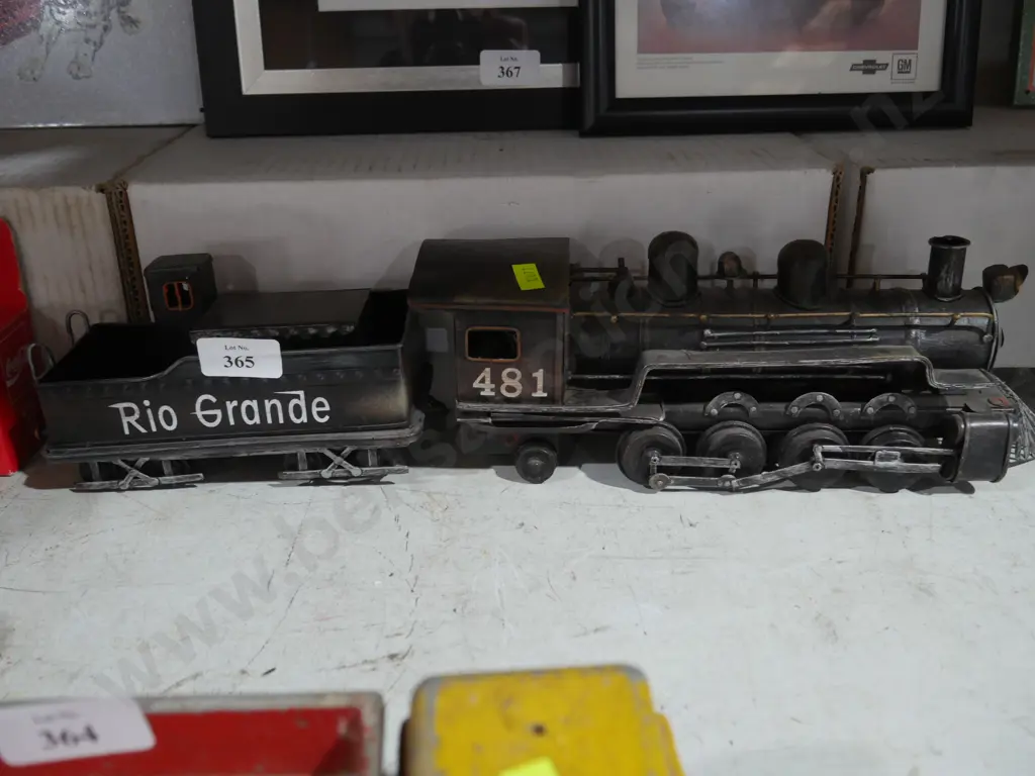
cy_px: 388
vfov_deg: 41.8
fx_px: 1017
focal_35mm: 34
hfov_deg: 54.0
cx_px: 518
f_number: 4
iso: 800
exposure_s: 1/60
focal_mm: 17
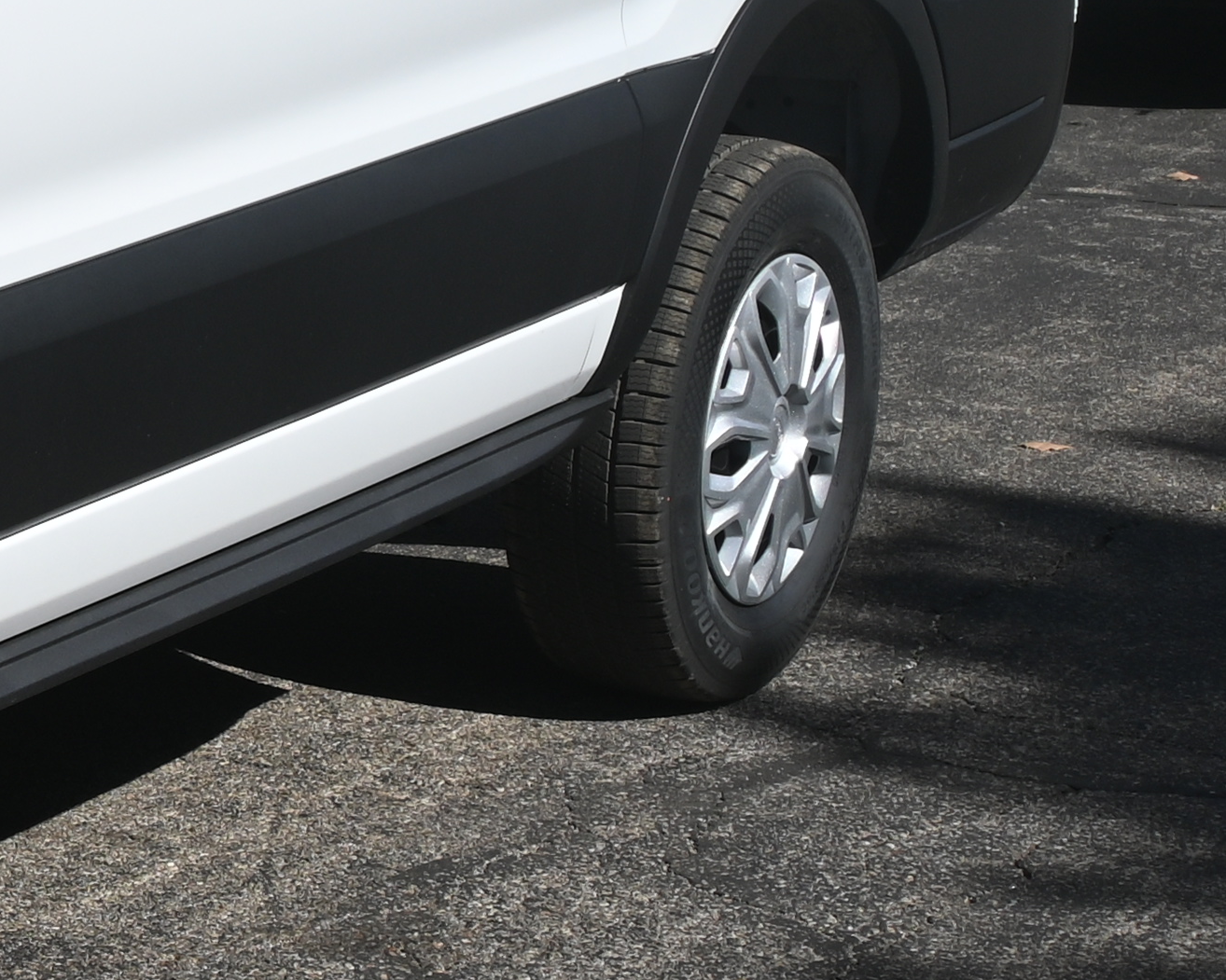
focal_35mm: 182
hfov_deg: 9.9
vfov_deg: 8.5
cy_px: 439
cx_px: -1226
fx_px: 6603
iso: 100
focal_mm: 30.5
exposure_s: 1/640
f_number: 9
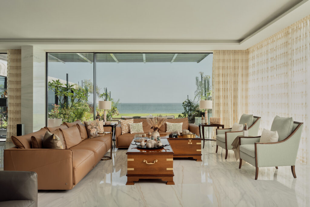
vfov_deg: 45.1
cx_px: 155
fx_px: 249
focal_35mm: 29
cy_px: 104
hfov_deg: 63.8
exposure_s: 1/100
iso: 100
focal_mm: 28.9
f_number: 10
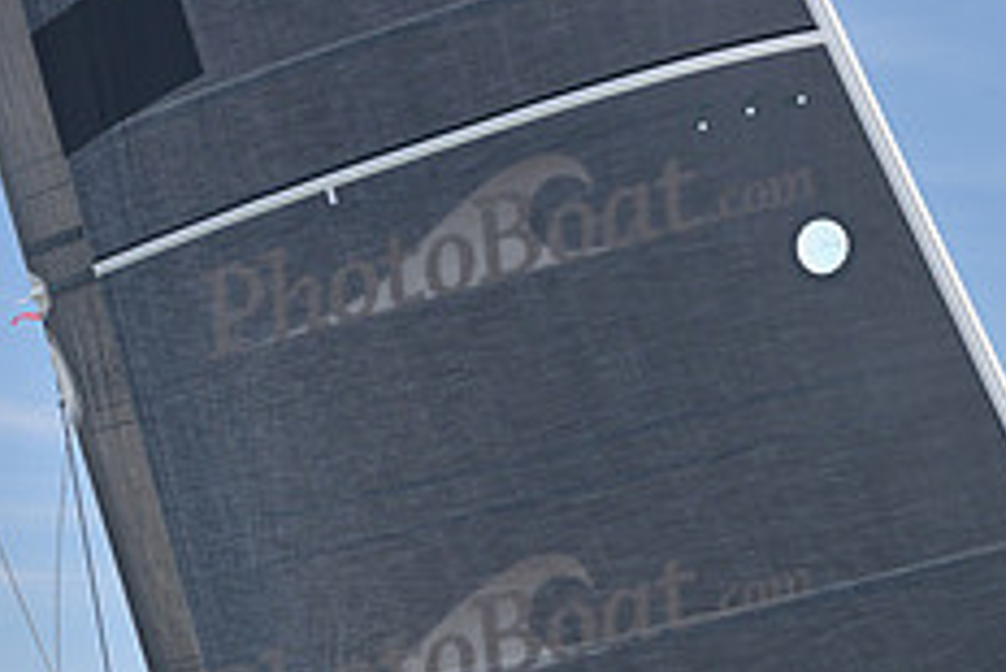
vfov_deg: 5.4
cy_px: 809
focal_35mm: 255
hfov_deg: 8.0
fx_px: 7130
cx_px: 1041
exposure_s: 1/800
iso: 250
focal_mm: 102
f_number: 3.5
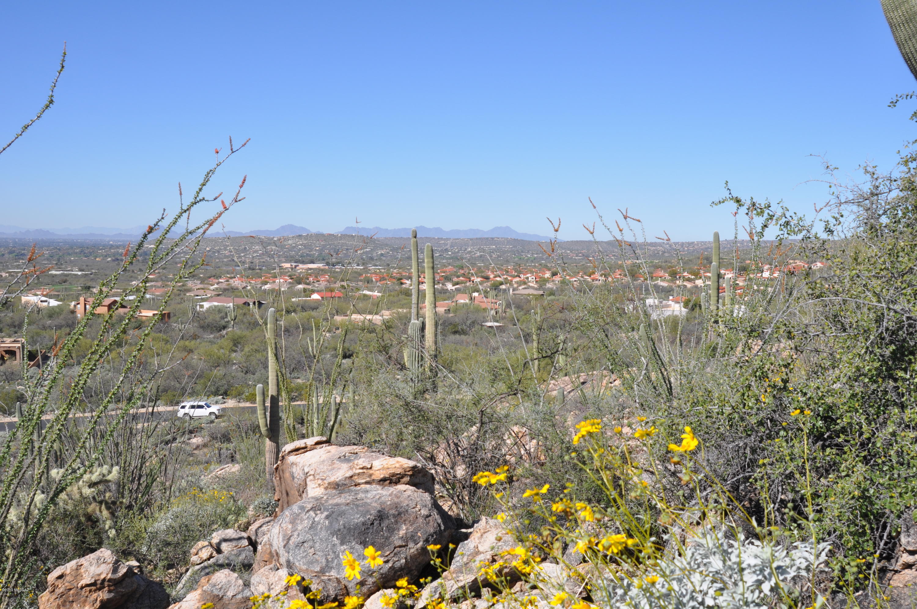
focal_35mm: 36
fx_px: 916
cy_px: 304
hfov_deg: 53.2
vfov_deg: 36.8
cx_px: 458
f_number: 10
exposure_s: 1/400
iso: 200
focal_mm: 24
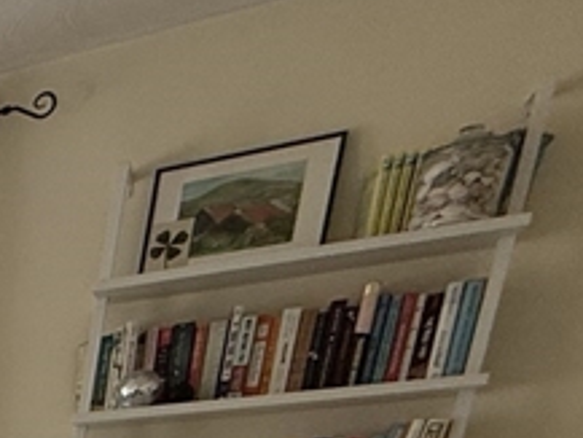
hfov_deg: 16.3
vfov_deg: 16.6
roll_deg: +2.8
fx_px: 1112
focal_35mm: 66
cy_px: 887
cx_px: -739
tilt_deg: -16.7
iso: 64
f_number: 2.2
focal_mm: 2.22
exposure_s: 1/124
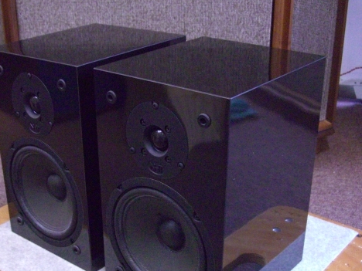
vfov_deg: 27.9
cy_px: 174
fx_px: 544
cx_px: 138
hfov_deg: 36.6
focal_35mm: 52
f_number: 2.8
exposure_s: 1/60
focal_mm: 7.9
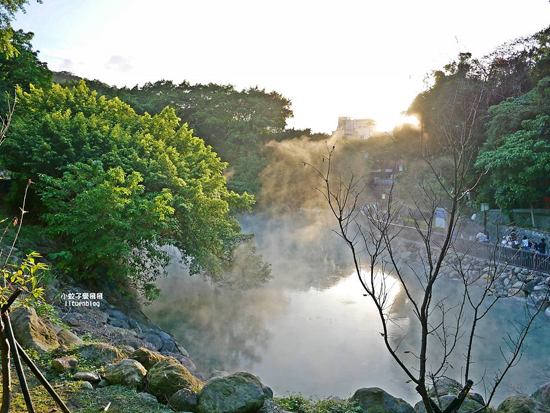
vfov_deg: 49.8
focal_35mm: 28
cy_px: 206
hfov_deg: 63.4
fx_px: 445
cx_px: 275
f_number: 2.8
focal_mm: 14
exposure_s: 1/500
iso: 200
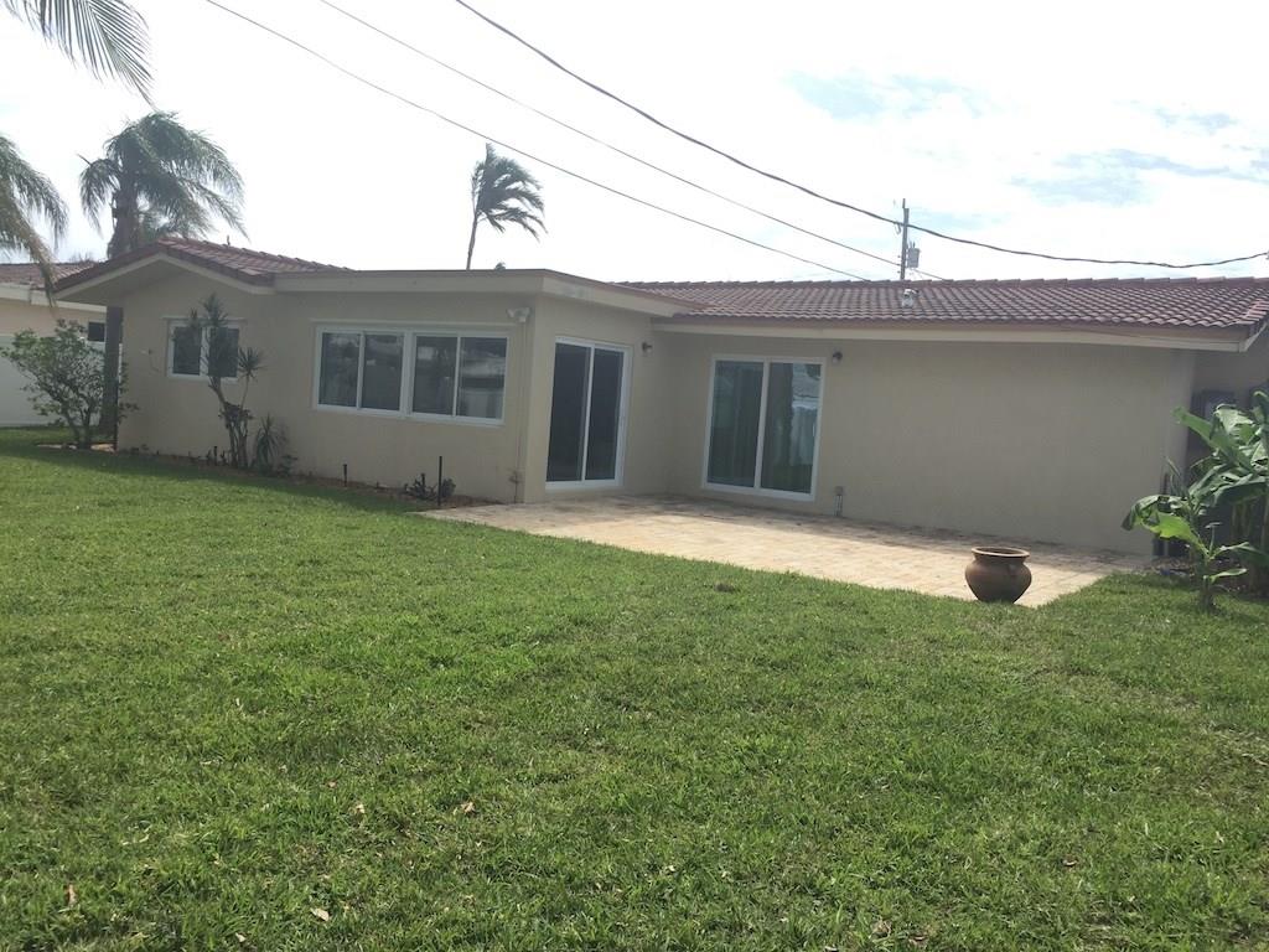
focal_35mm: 29
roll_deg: -5.1
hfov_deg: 61.7
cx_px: 634
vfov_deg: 48.2
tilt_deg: -3.1
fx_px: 1063
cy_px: 476
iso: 32
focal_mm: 4.15
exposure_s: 1/1522
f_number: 2.2
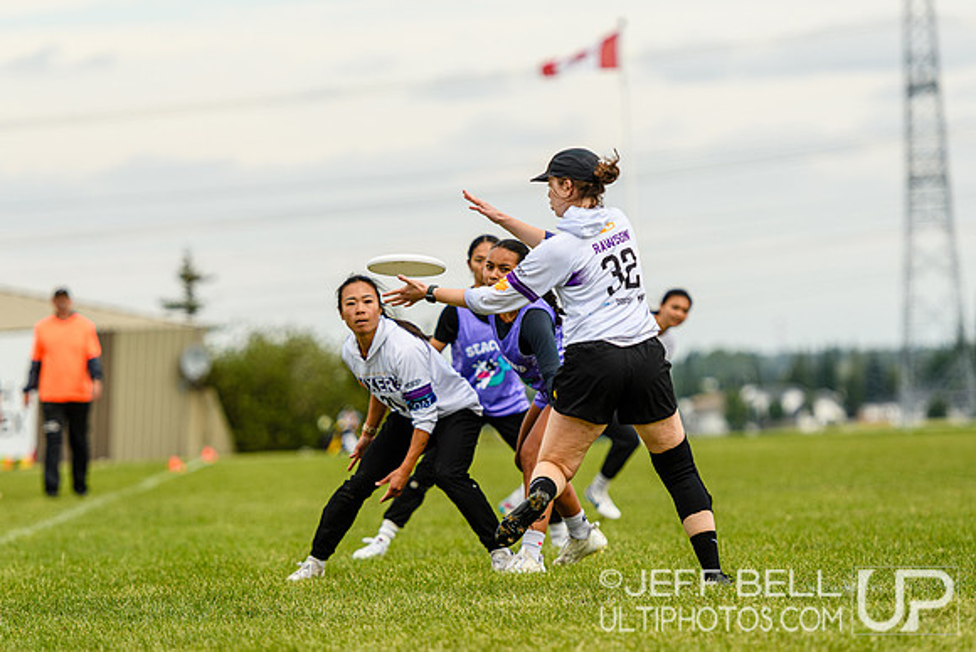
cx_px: 488
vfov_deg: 5.4
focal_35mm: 255
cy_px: 326
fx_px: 6915
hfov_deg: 8.1
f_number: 3.2
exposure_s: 1/1600
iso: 125
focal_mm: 170
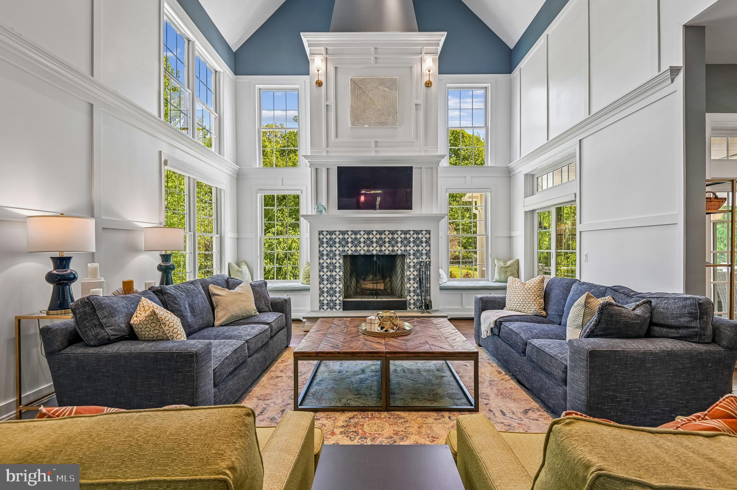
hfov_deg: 96.8
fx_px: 327
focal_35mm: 16
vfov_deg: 73.7
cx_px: 368
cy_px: 245
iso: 100
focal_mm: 16
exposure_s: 1/6
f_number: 8
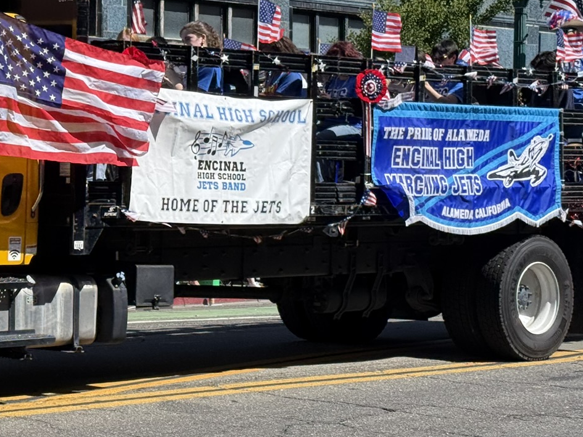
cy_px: 179
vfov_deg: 14.2
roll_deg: -0.4
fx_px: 1752
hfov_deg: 18.6
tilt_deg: -0.1
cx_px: 71
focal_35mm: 104
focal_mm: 6.76
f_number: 1.78
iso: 64
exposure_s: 1/3534
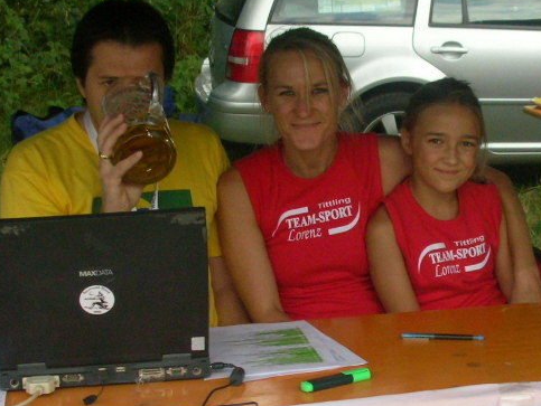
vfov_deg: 35.2
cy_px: 190
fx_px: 641
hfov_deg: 45.7
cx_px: 254
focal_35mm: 41
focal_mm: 5.8
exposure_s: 1/106
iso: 200
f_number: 8.5
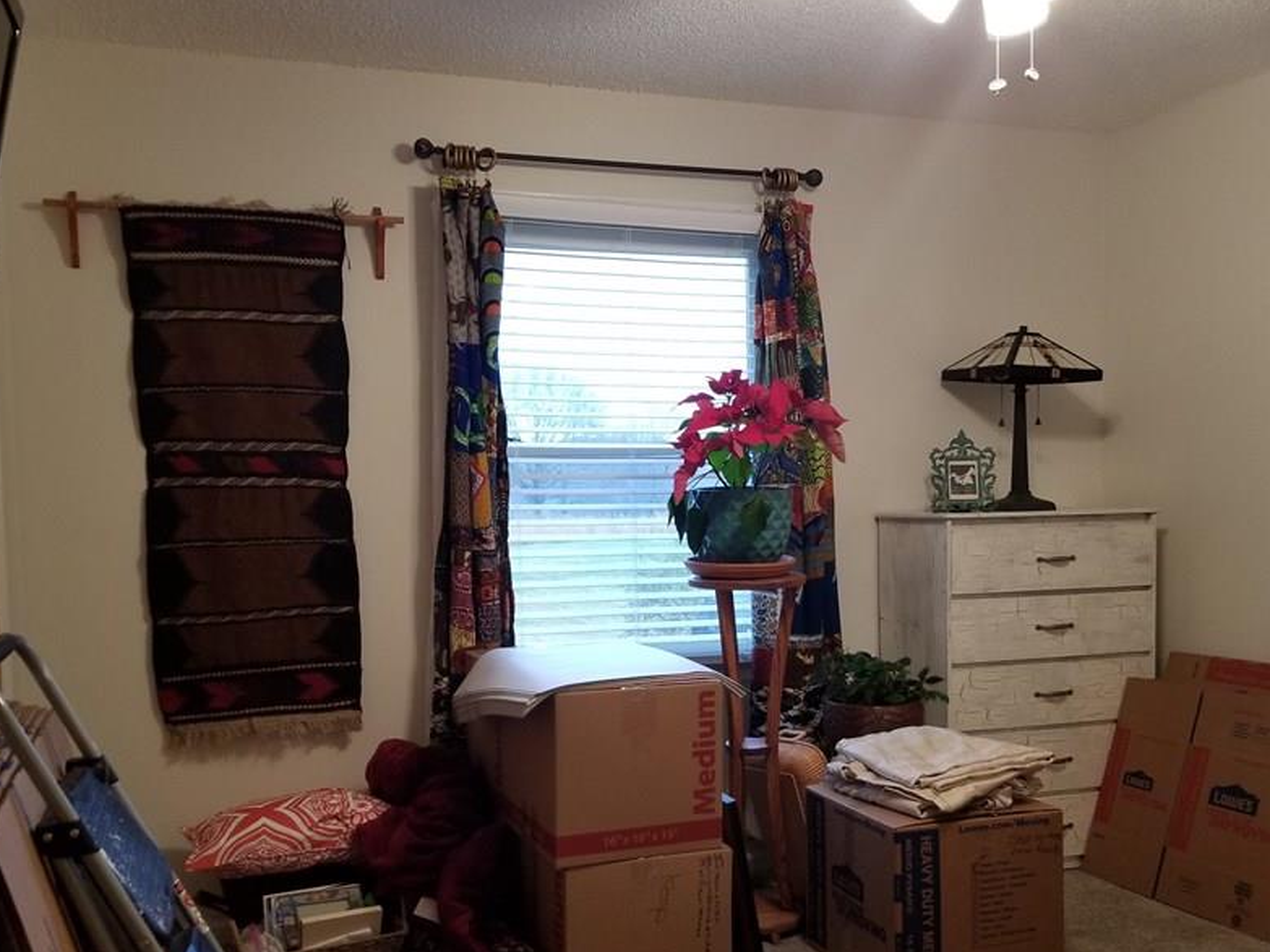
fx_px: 1247
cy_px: 581
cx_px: 676
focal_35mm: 34
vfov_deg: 41.5
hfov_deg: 53.9
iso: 160
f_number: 1.7
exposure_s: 1/30
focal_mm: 4.25
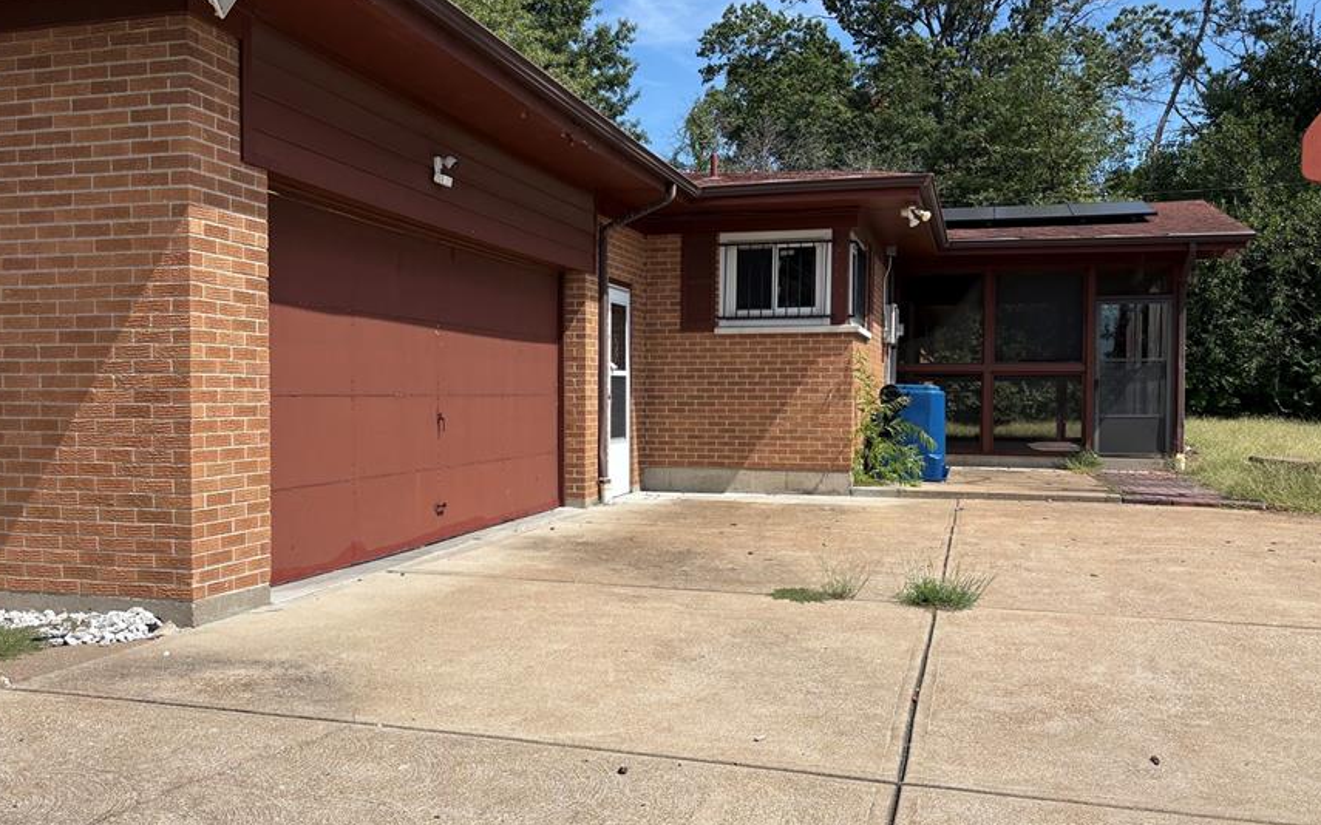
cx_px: 623
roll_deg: +0.4
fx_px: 1188
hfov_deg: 58.1
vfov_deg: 38.3
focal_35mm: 33
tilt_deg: -0.4
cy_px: 437
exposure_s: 1/4065
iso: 50
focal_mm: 5.96
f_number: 1.6
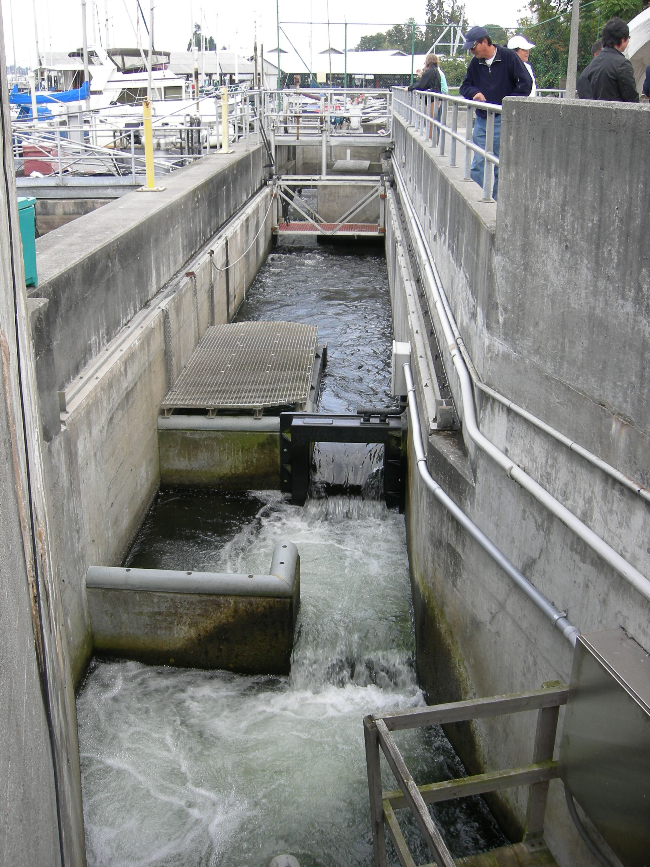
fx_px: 901
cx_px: 325
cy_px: 434
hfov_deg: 39.7
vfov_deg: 51.4
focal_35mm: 36
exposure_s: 1/70.3
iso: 64
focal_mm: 7.5
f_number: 3.8
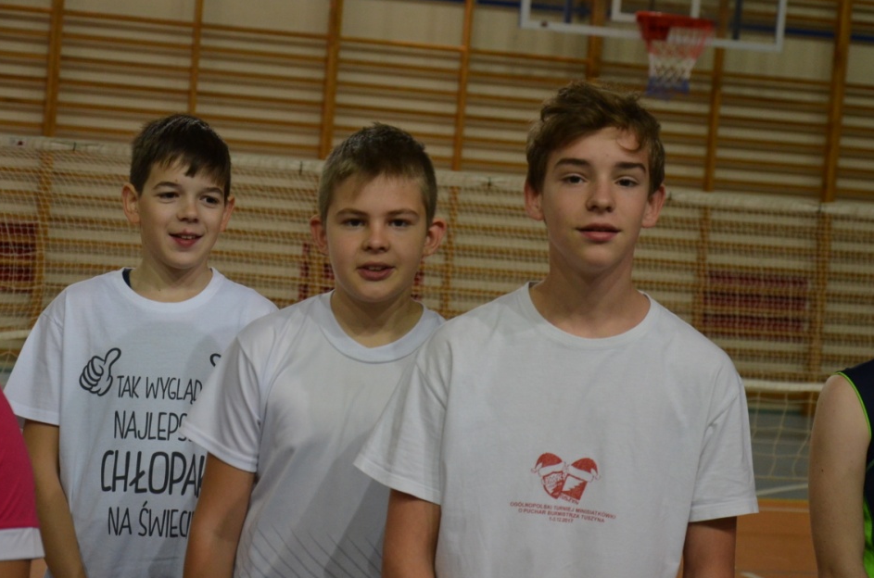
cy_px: 277
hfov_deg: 18.0
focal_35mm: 114
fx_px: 2761
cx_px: 448
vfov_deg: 12.0
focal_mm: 70
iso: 1800
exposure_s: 1/125
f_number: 5.3
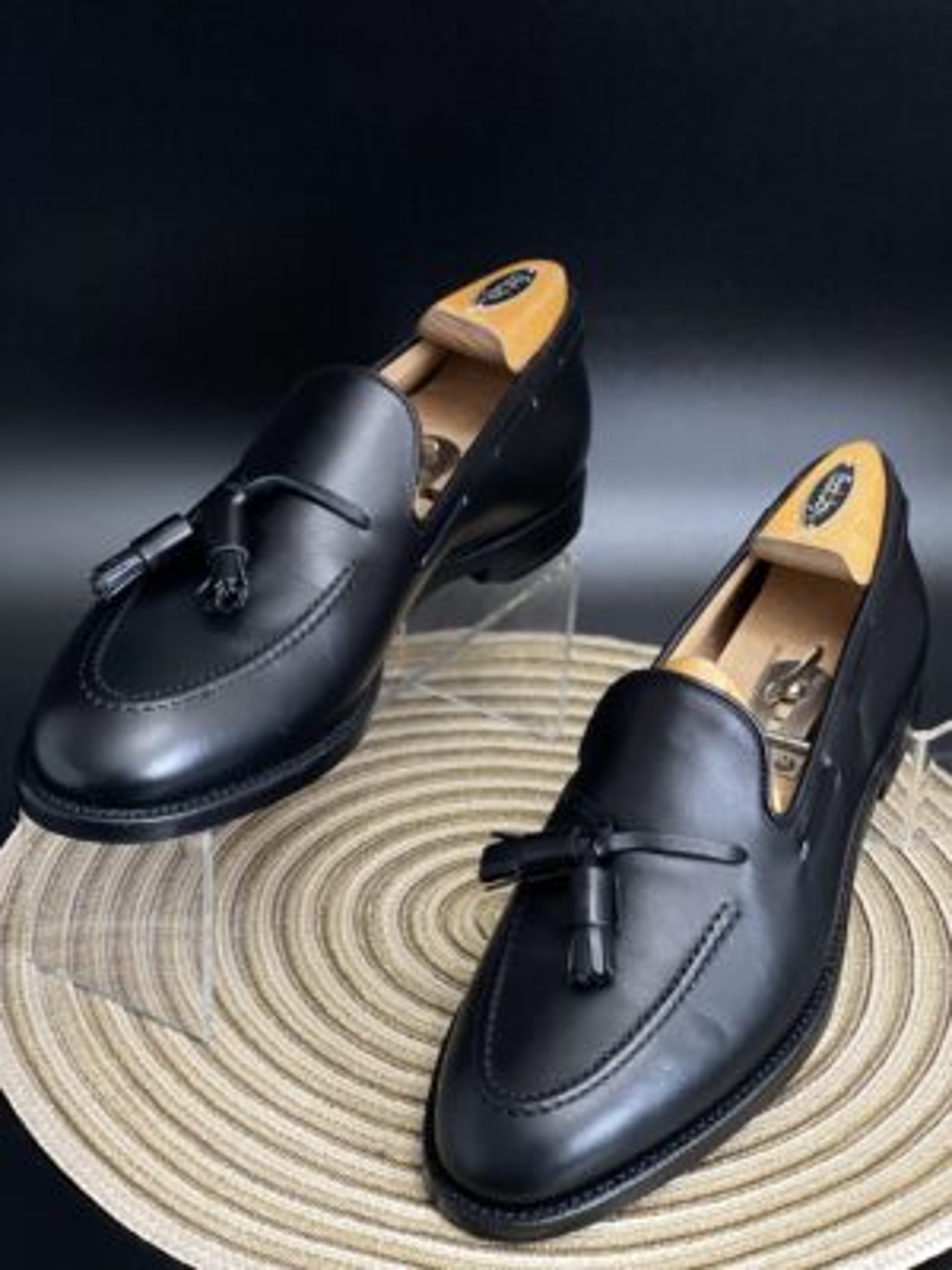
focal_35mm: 64
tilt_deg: -29.8
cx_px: 476
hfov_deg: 22.9
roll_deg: -2.7
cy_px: 635
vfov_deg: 30.3
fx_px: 2347
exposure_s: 1/97
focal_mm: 7.5
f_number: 2.2
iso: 250
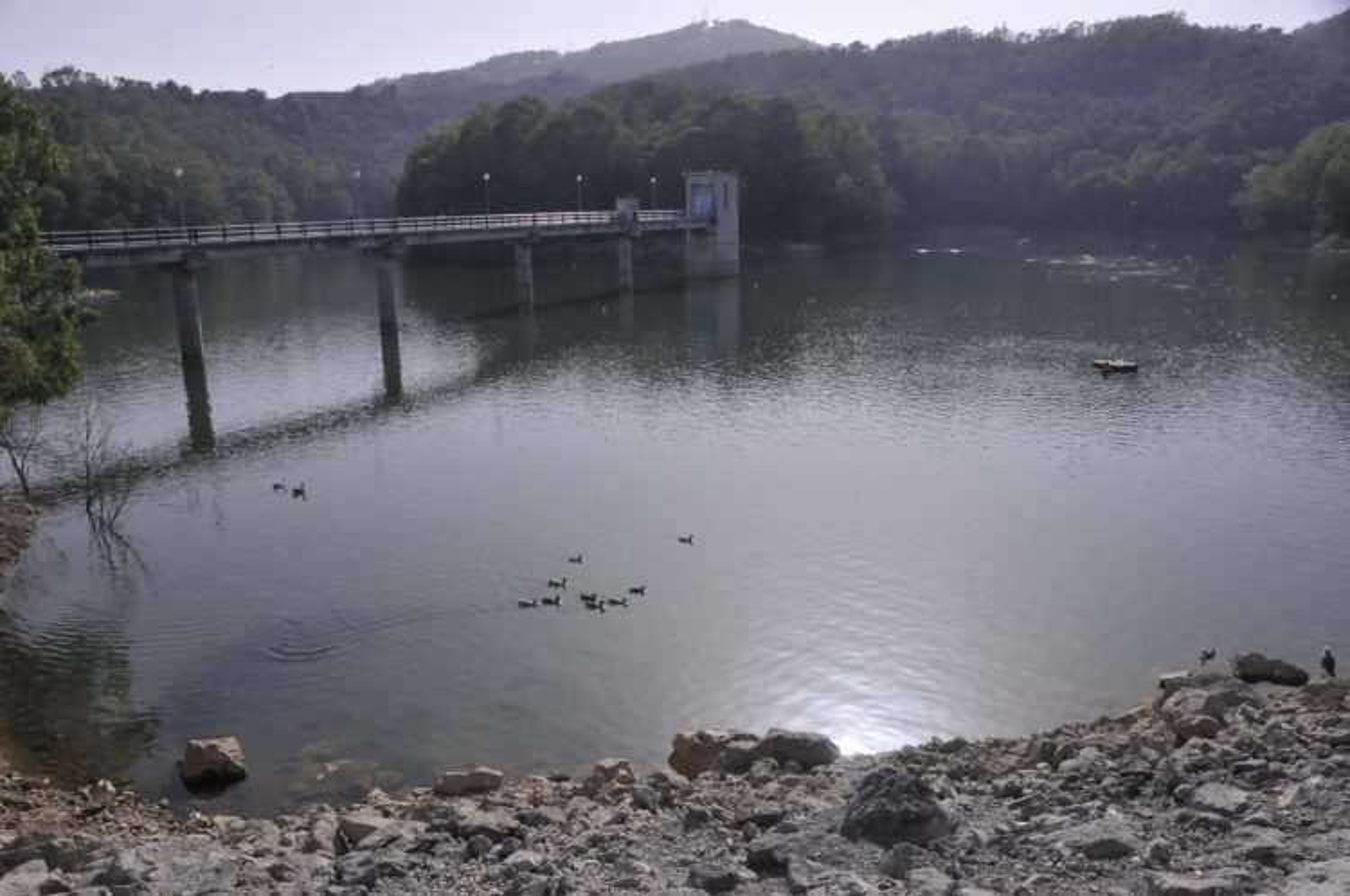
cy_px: 448
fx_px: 1011
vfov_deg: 47.8
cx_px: 675
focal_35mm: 27
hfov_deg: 67.4
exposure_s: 1/5000
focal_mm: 18
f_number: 8
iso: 800
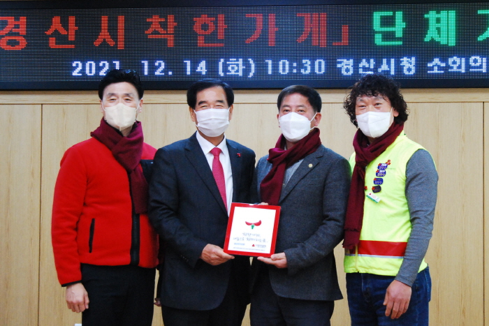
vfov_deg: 22.6
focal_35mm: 60
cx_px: 244
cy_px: 163
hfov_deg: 33.4
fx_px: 815
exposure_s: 1/80
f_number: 6.3
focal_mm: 40
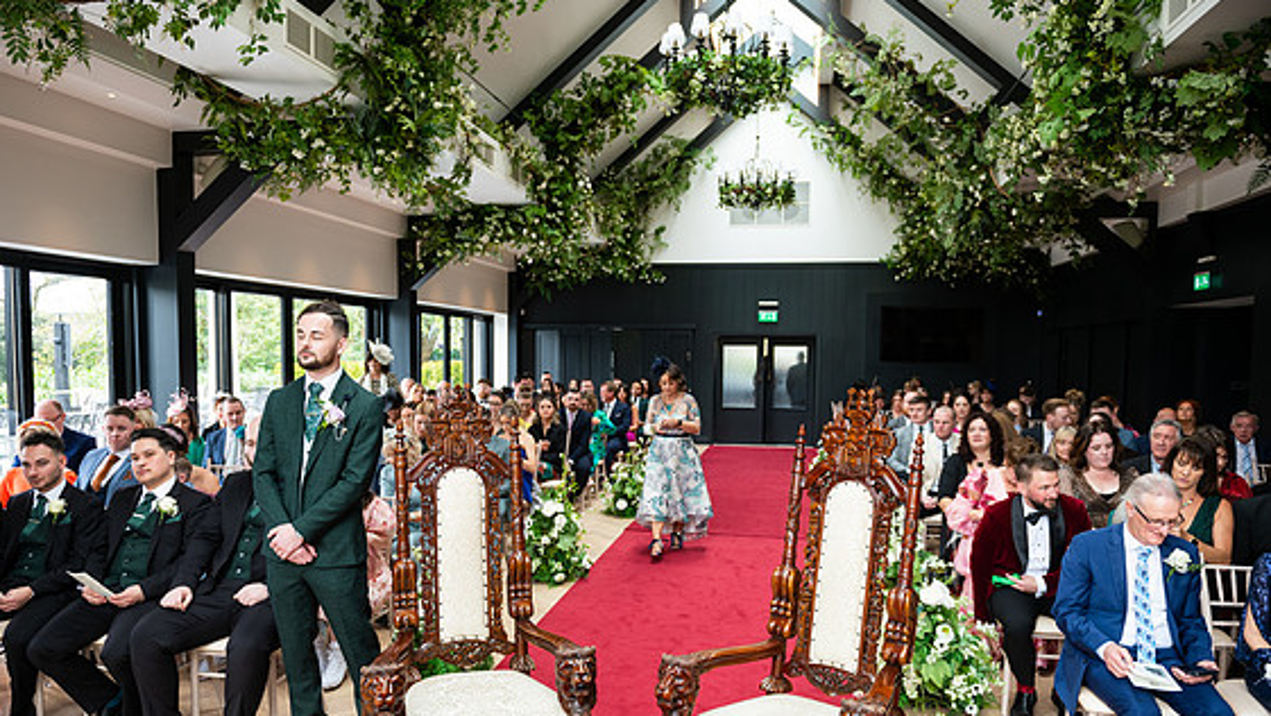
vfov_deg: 44.2
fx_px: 877
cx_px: 616
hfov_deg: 71.9
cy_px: 436
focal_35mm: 26
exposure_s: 1/200
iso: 400
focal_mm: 24
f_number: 3.5
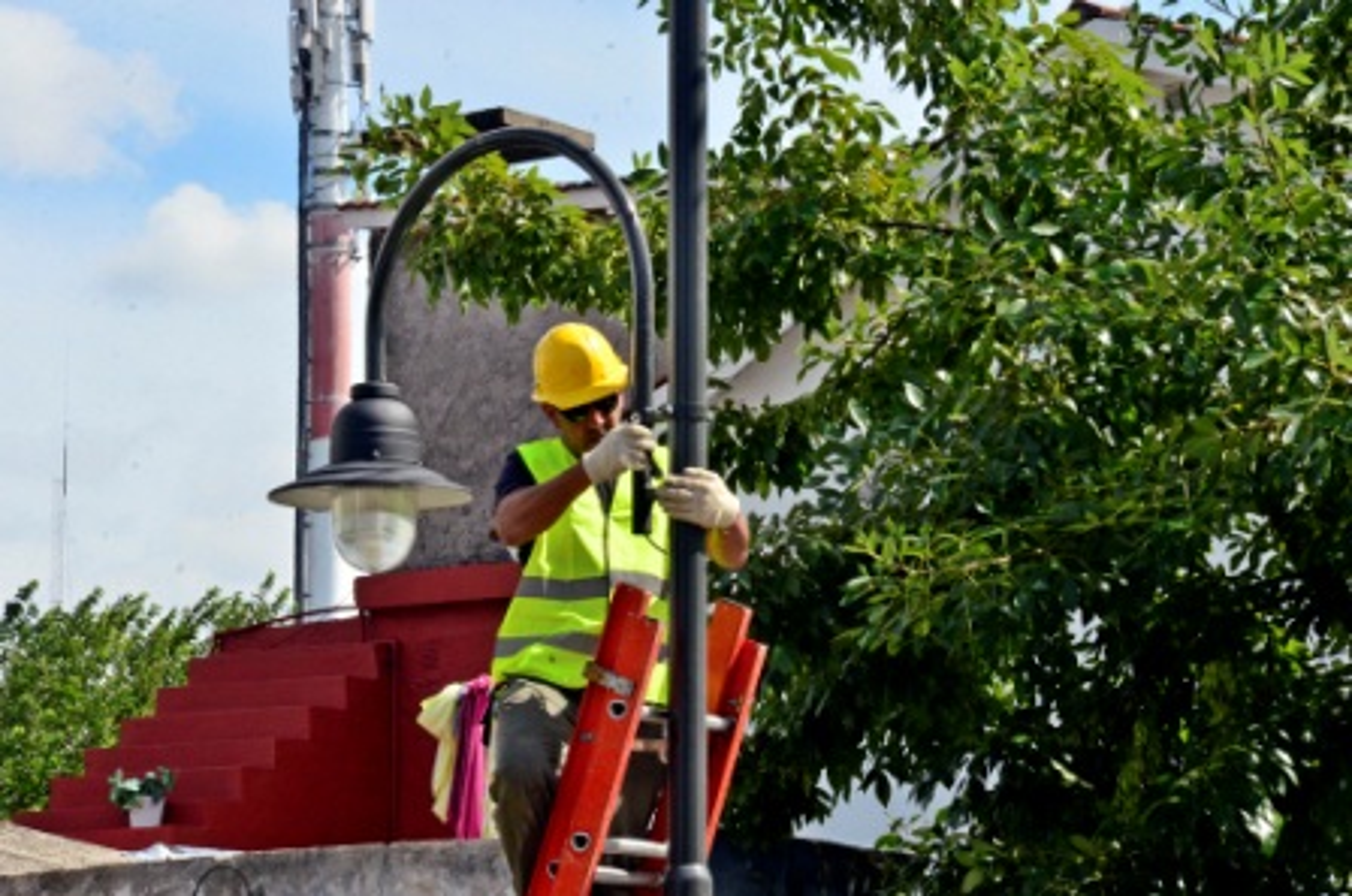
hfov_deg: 11.4
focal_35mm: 180
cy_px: 448
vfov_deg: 7.6
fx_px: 6748
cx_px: 676
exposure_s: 1/320
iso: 1250
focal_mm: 120
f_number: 22
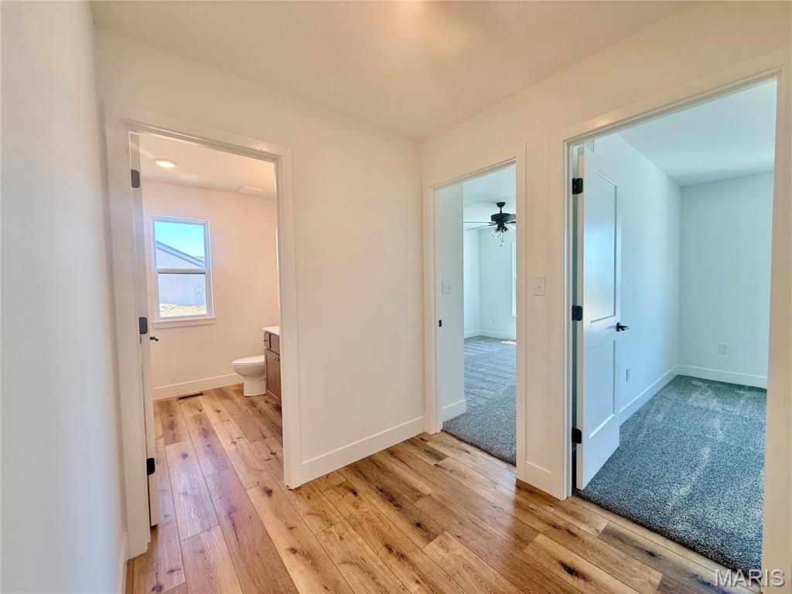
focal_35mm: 14
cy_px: 297
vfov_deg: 85.7
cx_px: 396
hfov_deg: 102.1
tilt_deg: -2.2
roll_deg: +0.7
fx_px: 320
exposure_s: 1/120
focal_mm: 2.22
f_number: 2.2
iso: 80
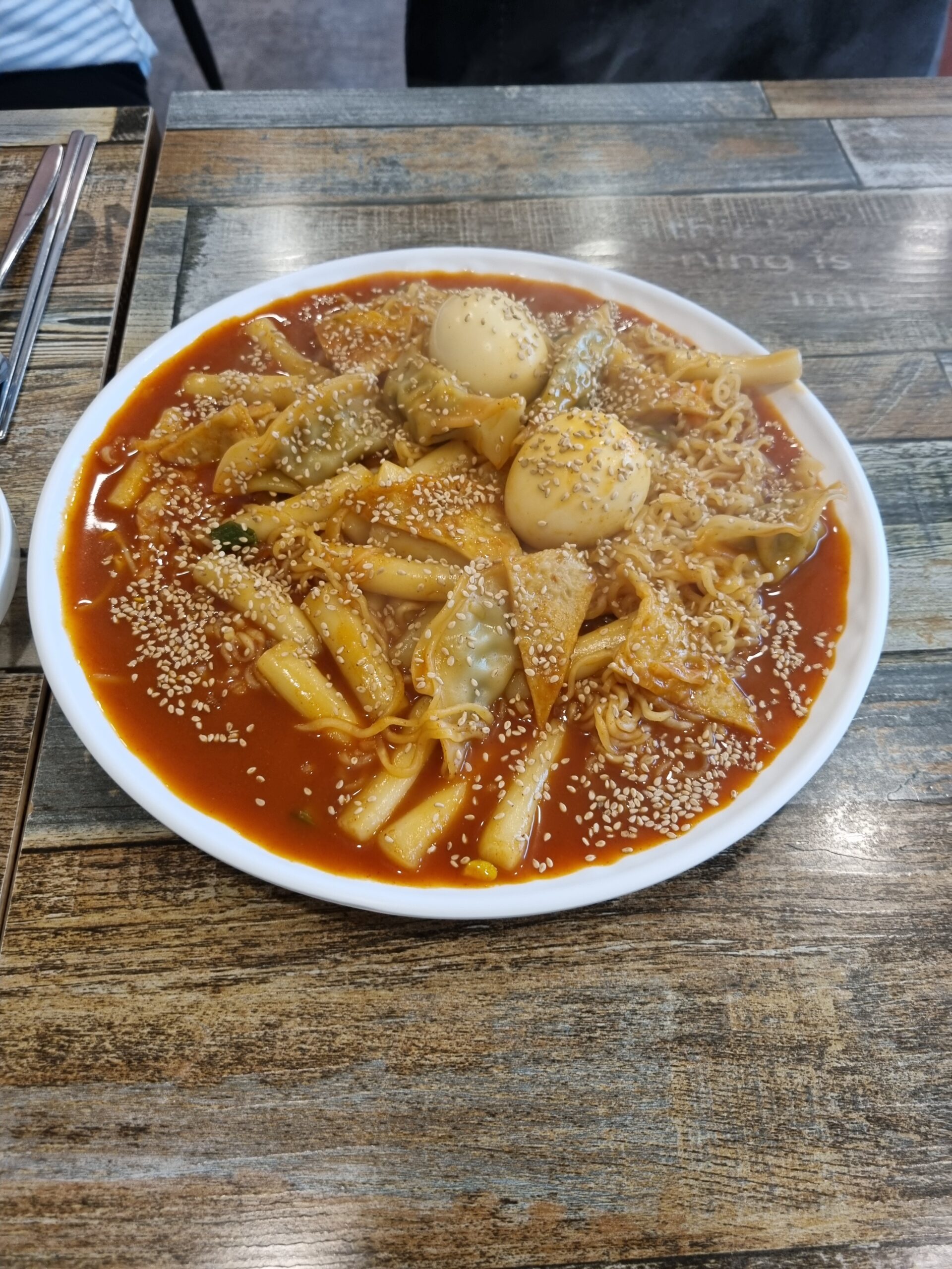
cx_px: 476
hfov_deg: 53.1
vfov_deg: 67.3
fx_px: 953
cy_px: 634
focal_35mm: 26
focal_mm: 5.4
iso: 160
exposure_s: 1/60
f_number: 1.8
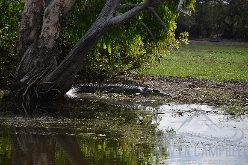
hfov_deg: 9.8
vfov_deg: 6.5
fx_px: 1447
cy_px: 82
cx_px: 124
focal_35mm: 210
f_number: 6.3
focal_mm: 140
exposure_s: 1/640
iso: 200
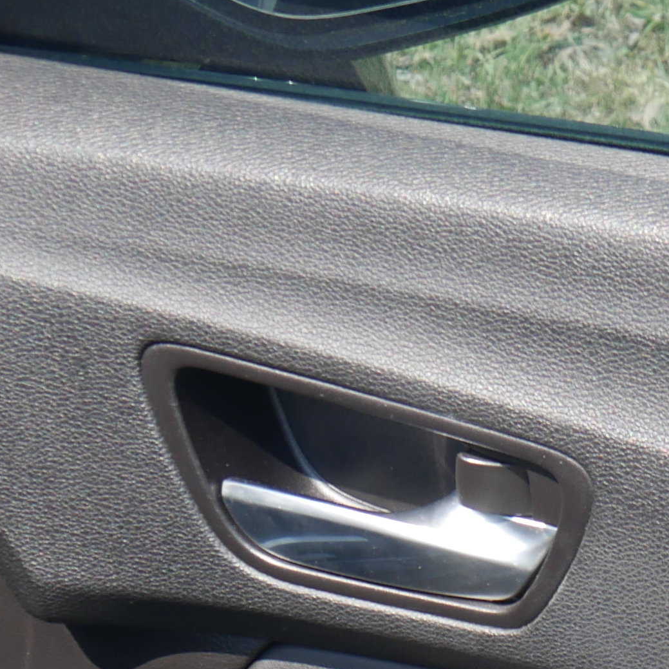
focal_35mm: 125
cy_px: 990
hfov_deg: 13.0
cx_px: 1092
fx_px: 2733
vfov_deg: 13.2
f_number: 5.6
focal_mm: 16
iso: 200
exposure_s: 1/200
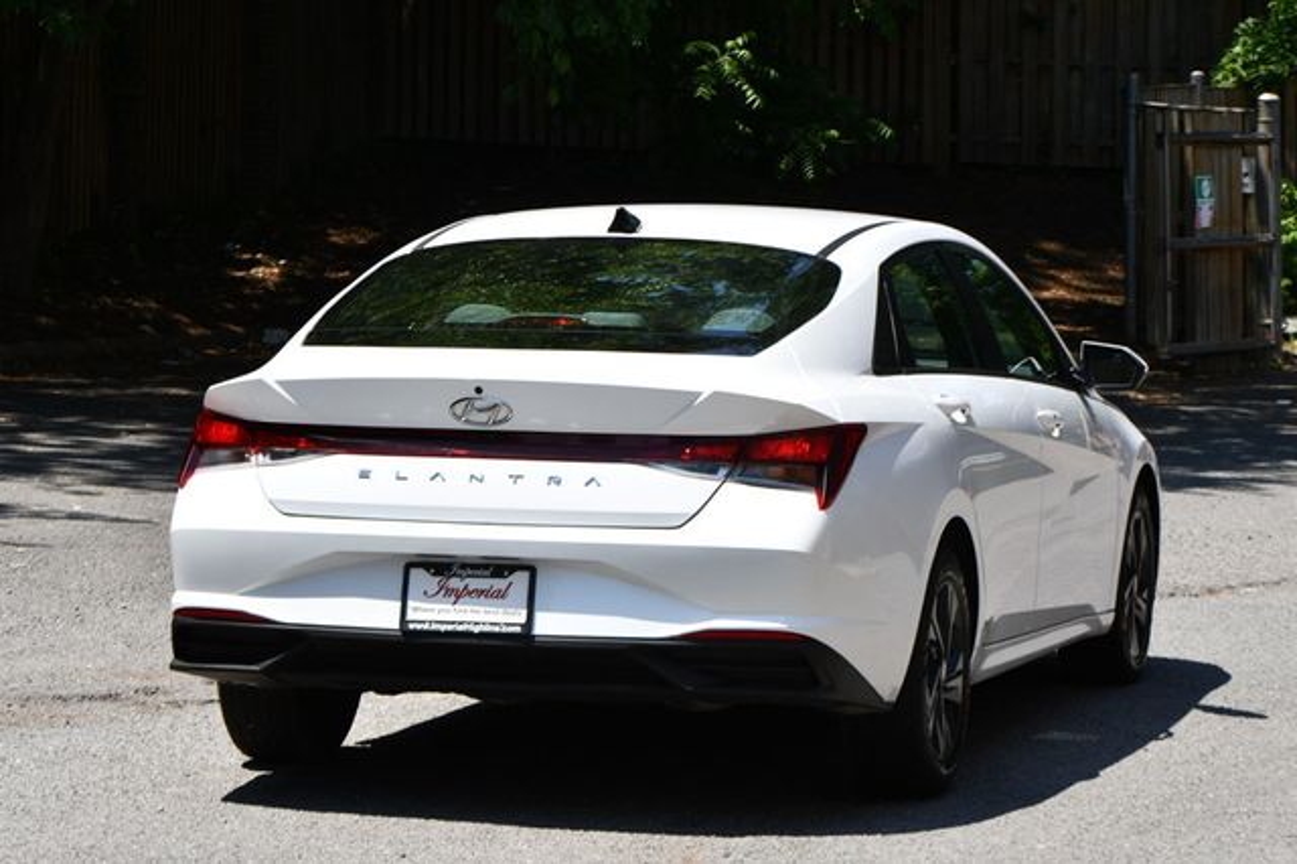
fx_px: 4213
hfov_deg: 17.5
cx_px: 648
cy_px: 432
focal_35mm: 117
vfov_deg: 11.7
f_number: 8
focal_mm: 78
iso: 110
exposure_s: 1/250
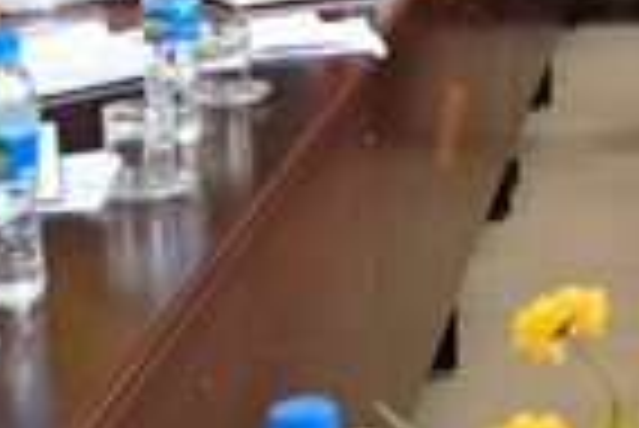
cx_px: 720
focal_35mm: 149
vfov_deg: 8.9
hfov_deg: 13.5
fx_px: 2647
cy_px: -259
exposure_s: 1/15
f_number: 4
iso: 800
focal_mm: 22
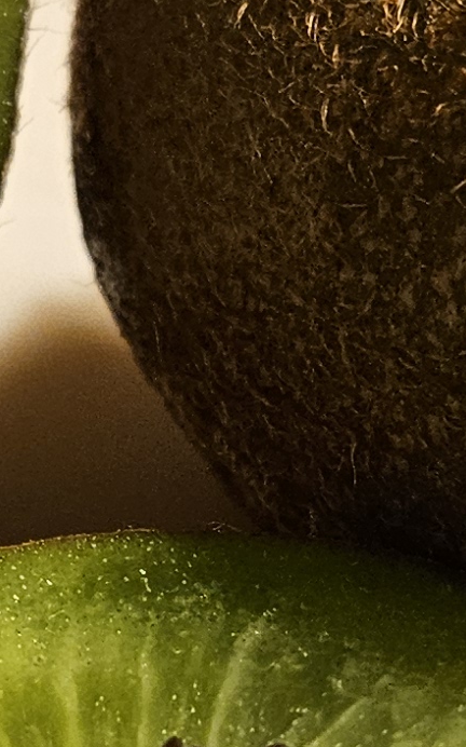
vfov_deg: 14.7
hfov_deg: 9.3
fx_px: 2868
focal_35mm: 141
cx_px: 151
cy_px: 630
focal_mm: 5.4
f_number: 1.8
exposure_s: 1/100
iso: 250
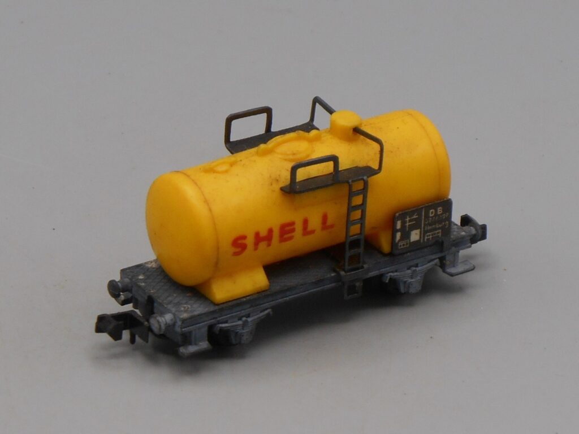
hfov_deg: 18.7
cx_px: 290
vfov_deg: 14.1
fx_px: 1756
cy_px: 217
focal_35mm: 105
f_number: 5.1
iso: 80
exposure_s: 1/80
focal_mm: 18.8
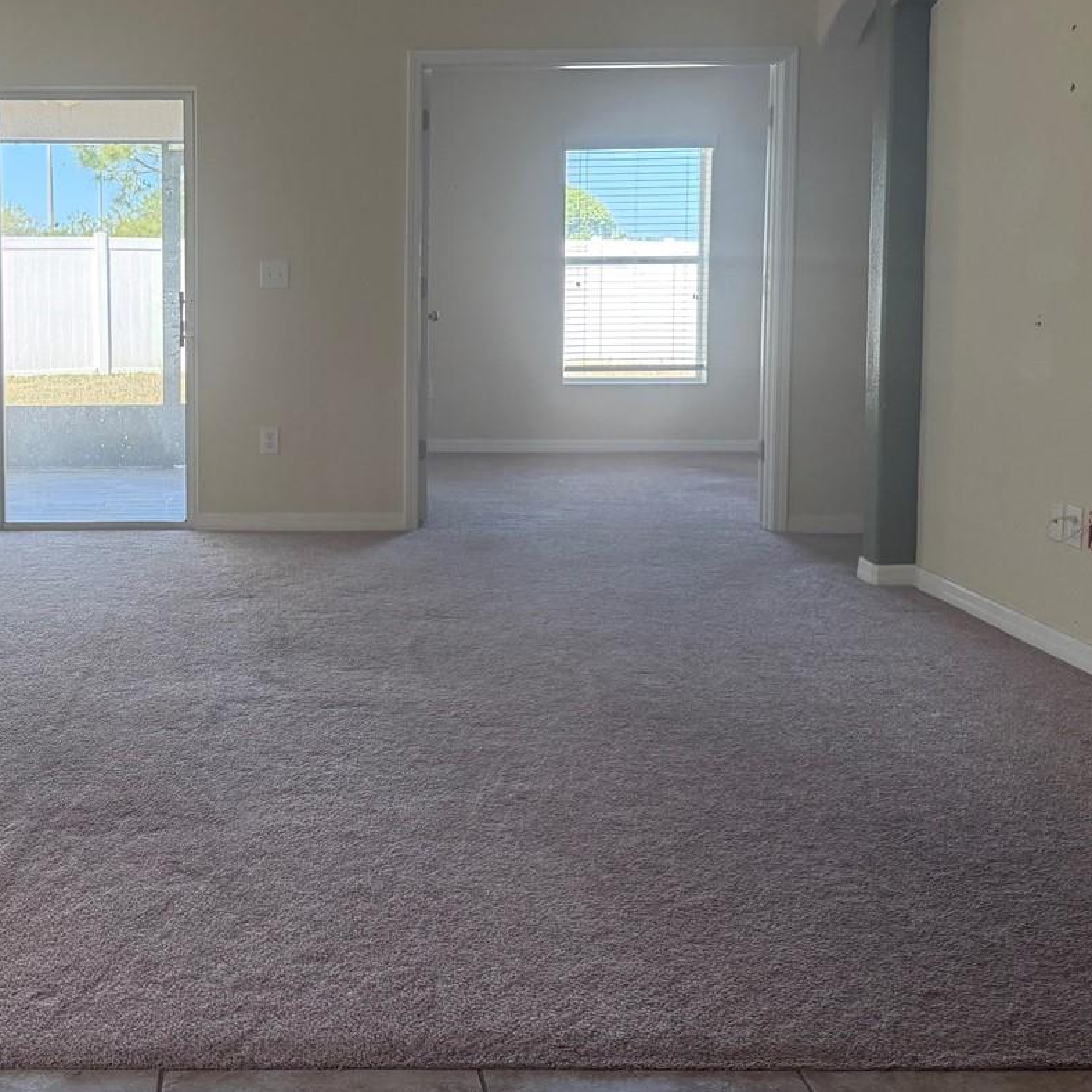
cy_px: 378
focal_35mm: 43
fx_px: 1535
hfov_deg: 37.9
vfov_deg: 38.8
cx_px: 238
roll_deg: +0.1
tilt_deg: -4.1
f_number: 1.78
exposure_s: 1/234
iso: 125
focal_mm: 6.76
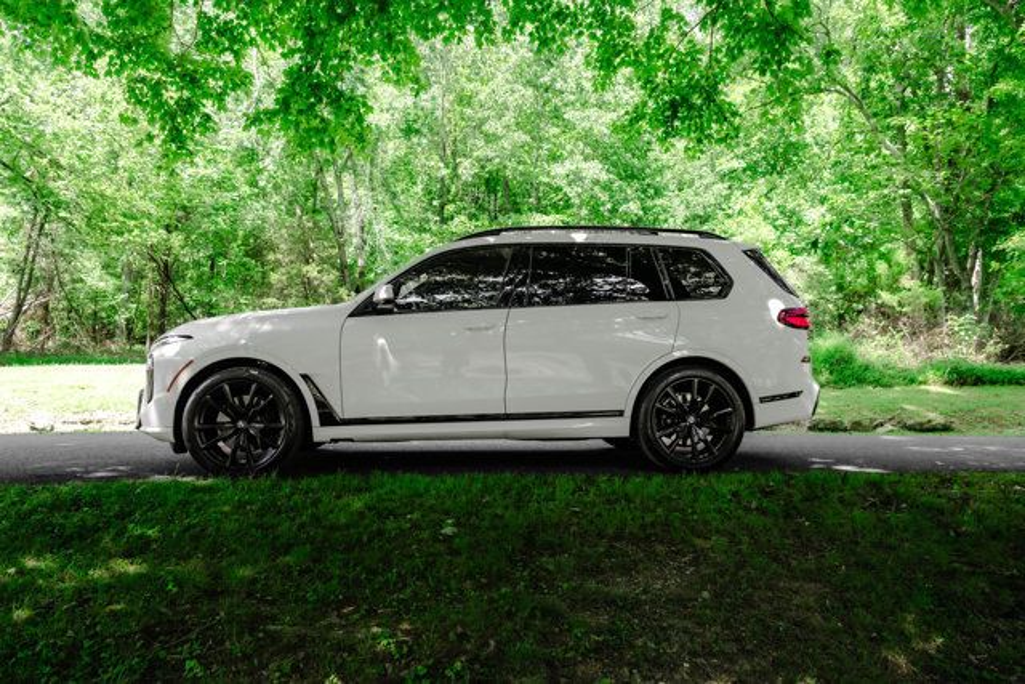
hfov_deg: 73.7
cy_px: 342
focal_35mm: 24
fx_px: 683
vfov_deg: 53.2
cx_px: 512
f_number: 7.1
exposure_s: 1/250
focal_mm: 24
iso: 800
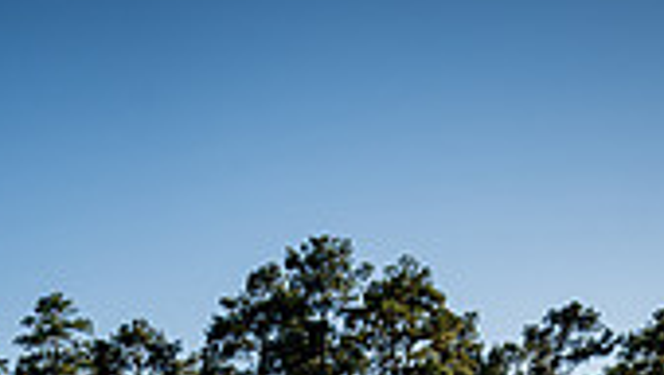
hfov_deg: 22.6
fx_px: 1657
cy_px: 863
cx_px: 215
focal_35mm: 94
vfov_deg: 11.1
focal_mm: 34
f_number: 8
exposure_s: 1/250
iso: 100
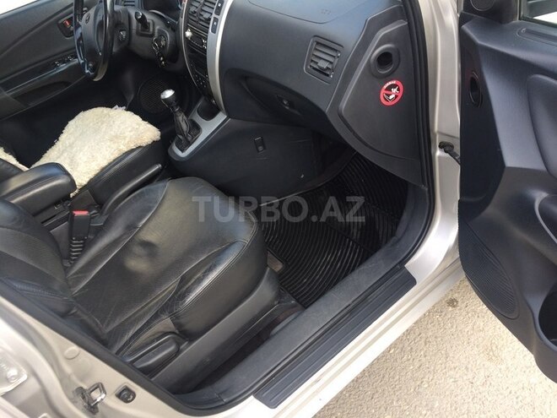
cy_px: 209
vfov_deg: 48.2
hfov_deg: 61.7
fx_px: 467
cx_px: 278
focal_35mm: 29
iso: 32
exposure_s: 1/146
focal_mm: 4.15
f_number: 2.2
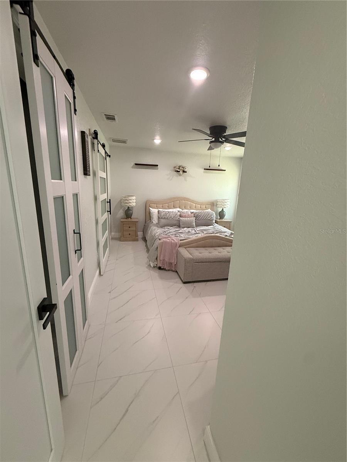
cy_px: 231
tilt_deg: -12.8
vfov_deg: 102.1
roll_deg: -3.0
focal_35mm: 14
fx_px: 187
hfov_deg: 85.7
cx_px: 174
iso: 500
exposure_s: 1/60
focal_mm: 2.22
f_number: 2.2
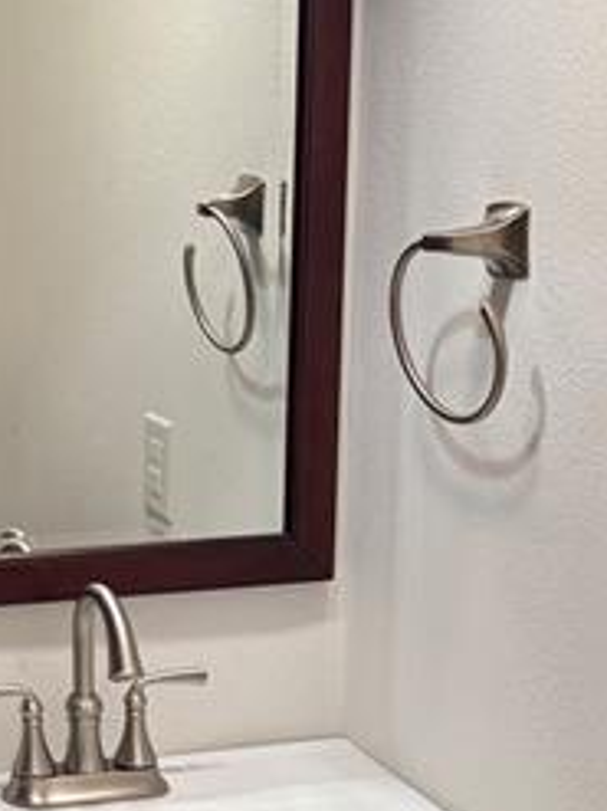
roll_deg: +1.1
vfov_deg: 24.1
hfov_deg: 16.7
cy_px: 391
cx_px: -282
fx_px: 1895
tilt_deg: -11.4
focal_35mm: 81
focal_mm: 5.96
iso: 100
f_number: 1.6
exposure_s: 1/60
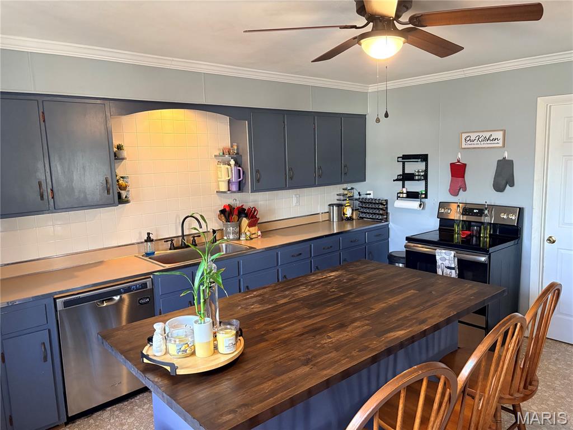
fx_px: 430
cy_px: 215
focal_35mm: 26
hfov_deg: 67.3
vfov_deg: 53.1
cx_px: 286
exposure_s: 1/60
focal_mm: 5.96
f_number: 1.6
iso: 320
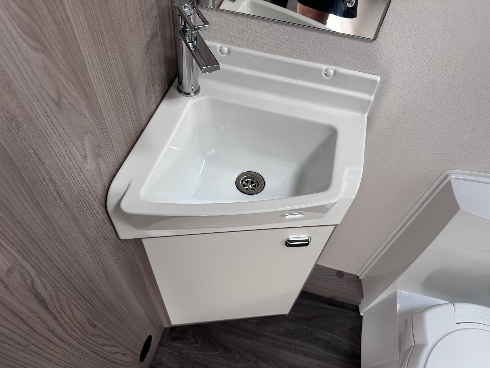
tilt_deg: -52.5
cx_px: 245
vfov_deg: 56.8
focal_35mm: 24
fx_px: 340
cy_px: 184
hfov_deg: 71.6
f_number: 1.78
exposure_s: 1/121
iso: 160
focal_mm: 6.86
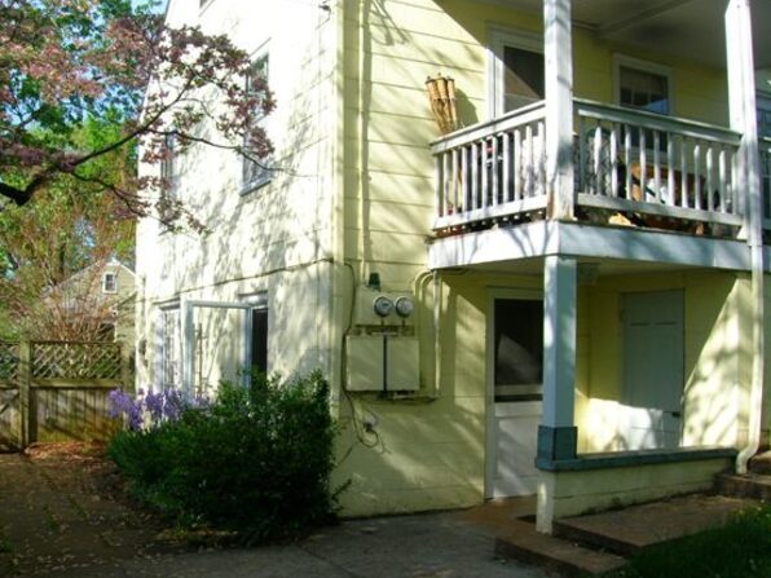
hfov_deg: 48.9
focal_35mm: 38
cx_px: 348
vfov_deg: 37.7
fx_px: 846
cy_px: 321
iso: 50
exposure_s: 1/181
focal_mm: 5.7
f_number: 4.9
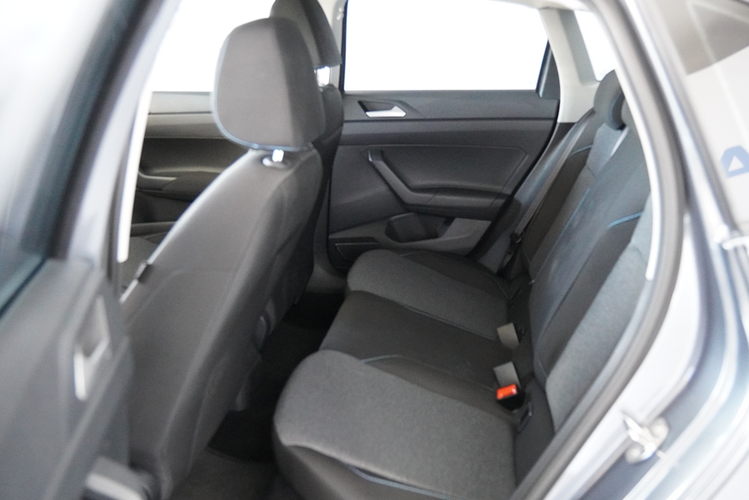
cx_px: 407
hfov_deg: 57.1
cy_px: 252
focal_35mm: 33
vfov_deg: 40.0
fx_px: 687
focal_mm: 20
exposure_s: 1/160
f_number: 2.8
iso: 5000
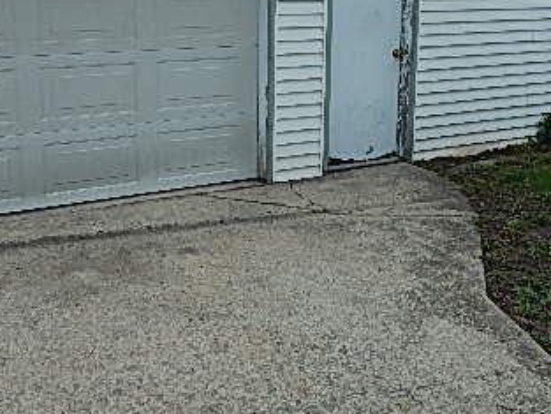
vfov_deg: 31.3
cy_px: 79
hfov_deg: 42.0
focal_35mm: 45
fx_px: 717
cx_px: 241
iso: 125
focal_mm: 4
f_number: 3
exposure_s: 1/800
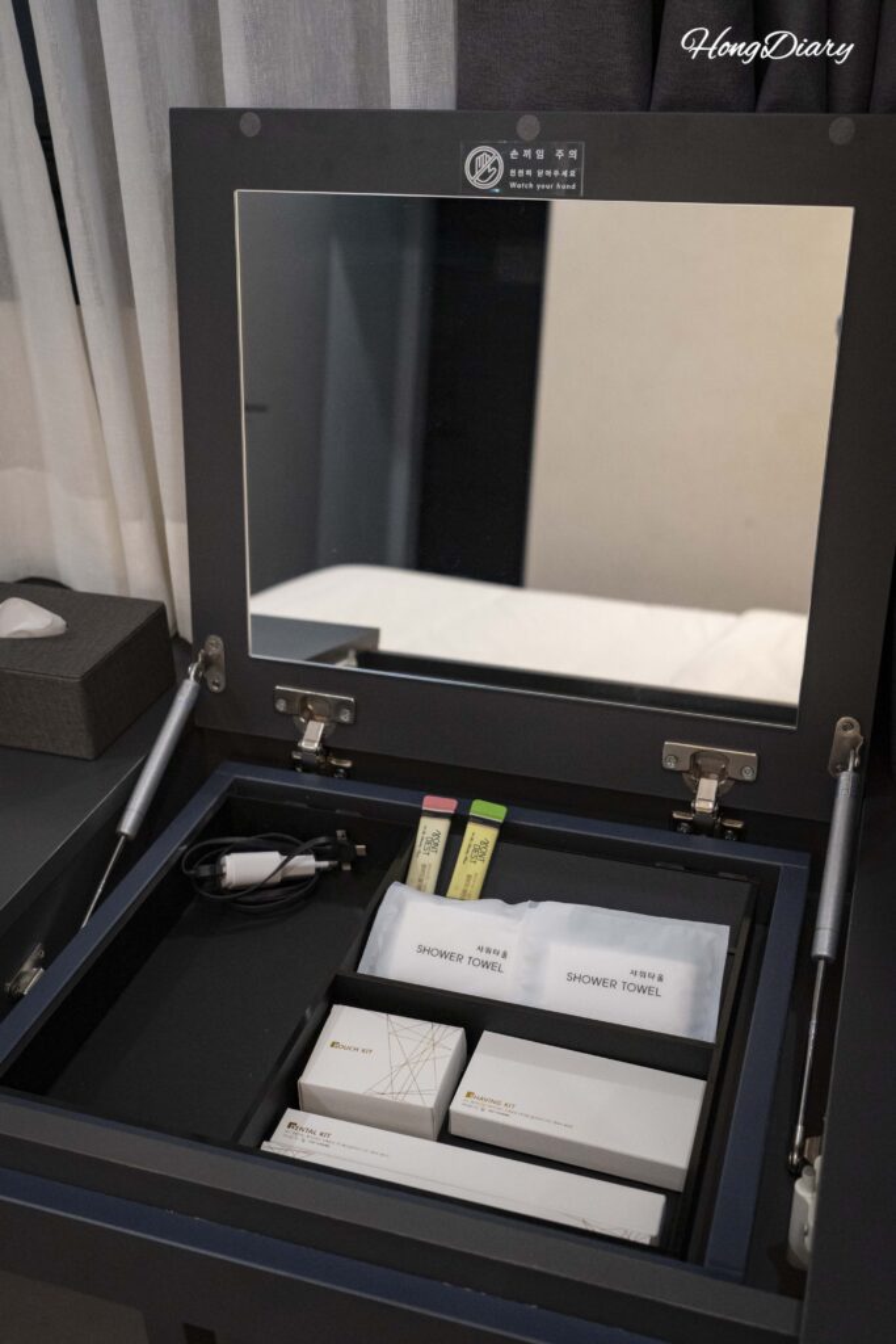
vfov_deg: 54.4
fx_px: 1306
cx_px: 448
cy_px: 672
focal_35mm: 35
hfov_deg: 37.9
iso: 5000
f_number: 4.5
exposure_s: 1/160
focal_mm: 35
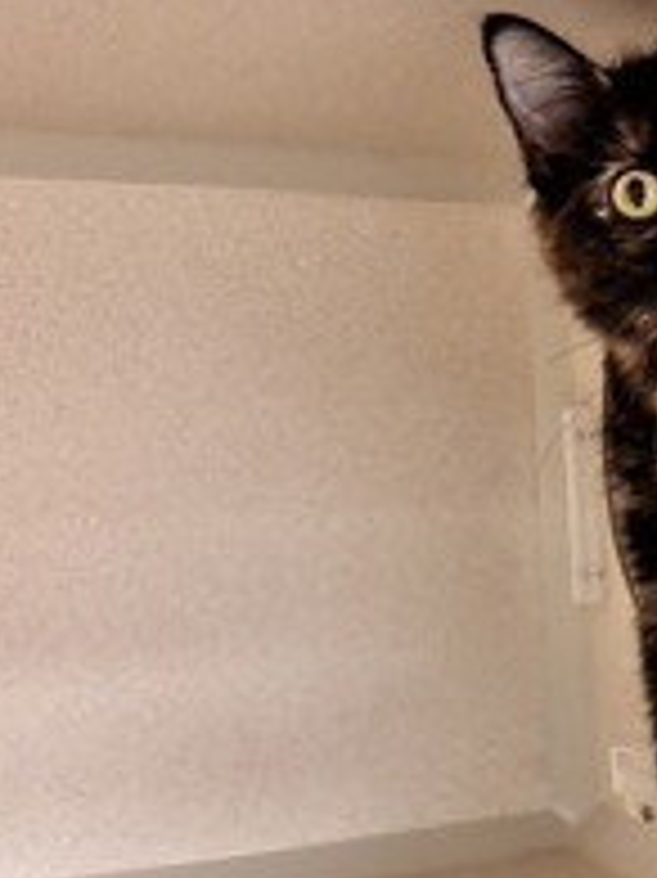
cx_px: 650
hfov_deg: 24.9
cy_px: 563
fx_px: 1419
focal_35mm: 56
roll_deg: +2.6
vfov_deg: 34.1
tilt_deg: -1.2
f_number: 1.6
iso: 400
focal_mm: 5.96
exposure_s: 1/60
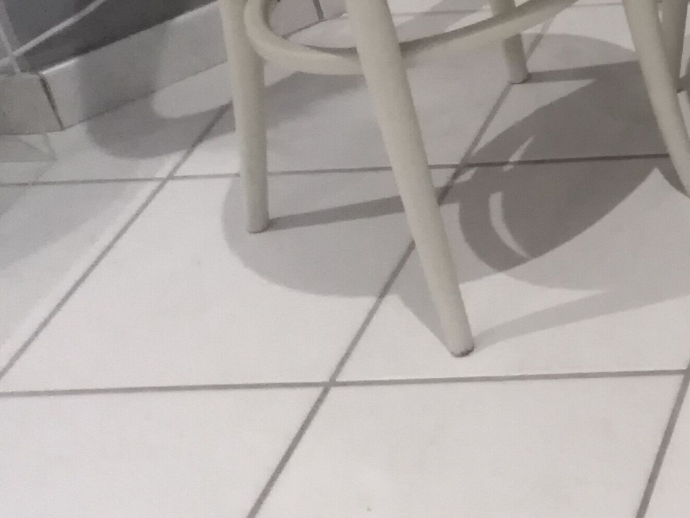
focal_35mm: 82
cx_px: 1062
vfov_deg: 17.1
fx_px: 1634
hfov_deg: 20.2
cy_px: -118
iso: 889
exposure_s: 1/25
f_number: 2
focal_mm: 3.54
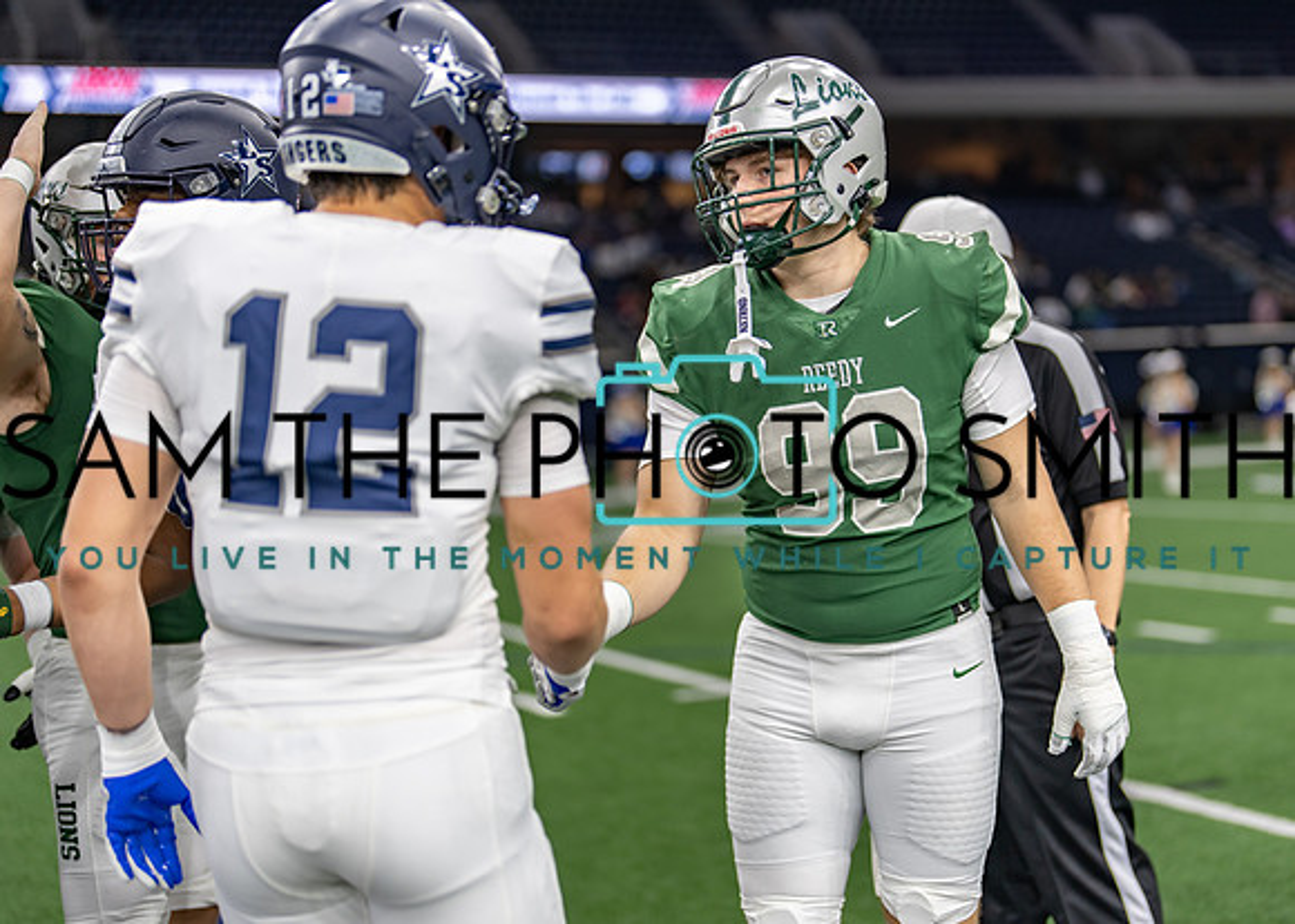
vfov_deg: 24.3
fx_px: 2145
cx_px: 772
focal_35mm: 58
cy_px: 475
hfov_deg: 33.5
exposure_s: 1/500
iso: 200
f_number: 1.2
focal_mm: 50
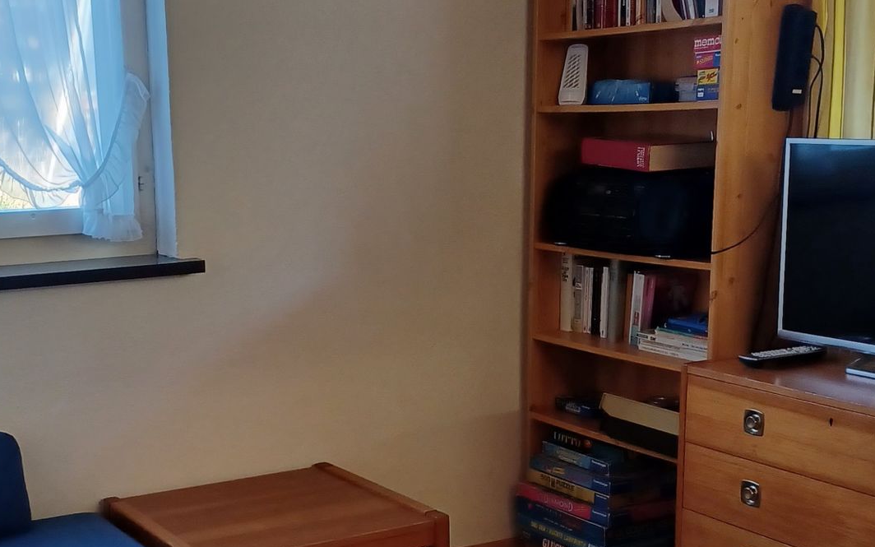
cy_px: 380
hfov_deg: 39.3
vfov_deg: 25.2
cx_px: 318
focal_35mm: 51
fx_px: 1216
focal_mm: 4.6
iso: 125
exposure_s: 1/49
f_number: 1.8
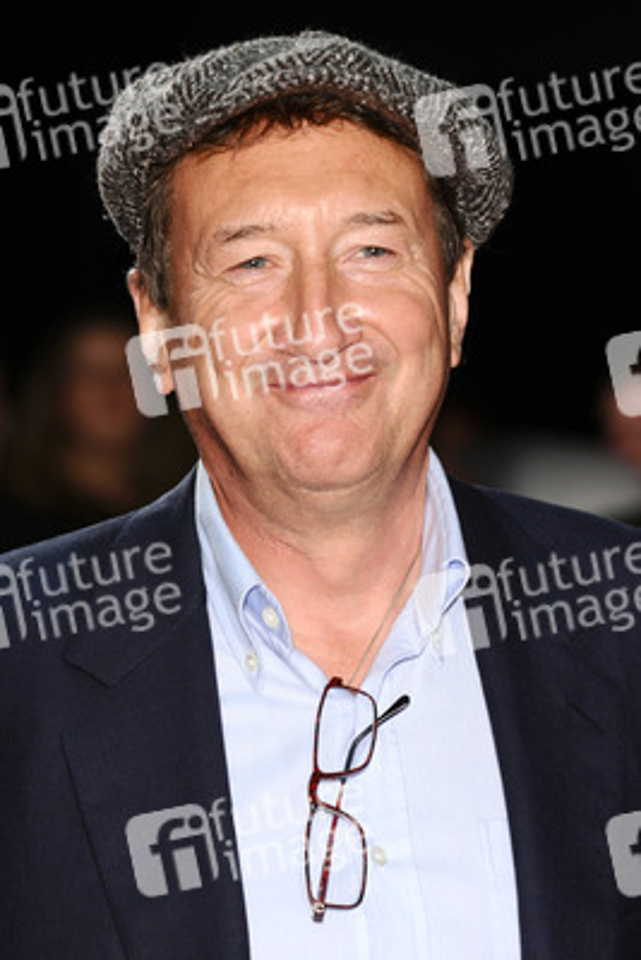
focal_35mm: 168
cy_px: 480
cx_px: 320
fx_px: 4483
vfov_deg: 12.2
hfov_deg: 8.2
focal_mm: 112
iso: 320
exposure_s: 1/200
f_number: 4.5
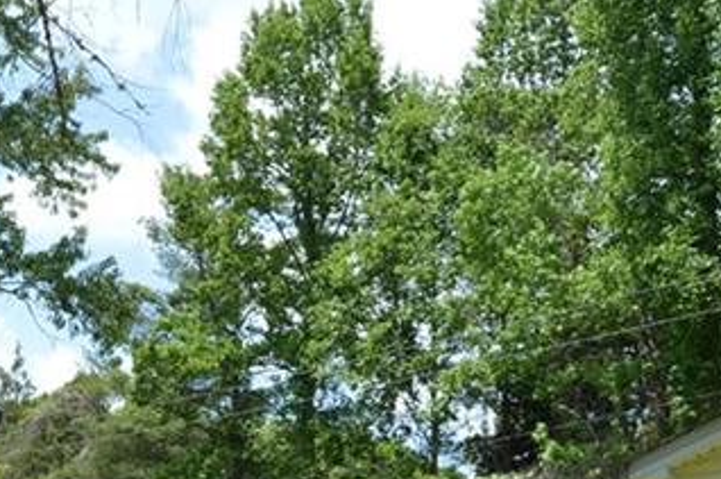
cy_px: 733
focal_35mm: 87
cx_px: -104
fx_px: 1740
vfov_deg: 14.5
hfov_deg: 21.9
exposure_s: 1/200
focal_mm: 18
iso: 100
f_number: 7.1
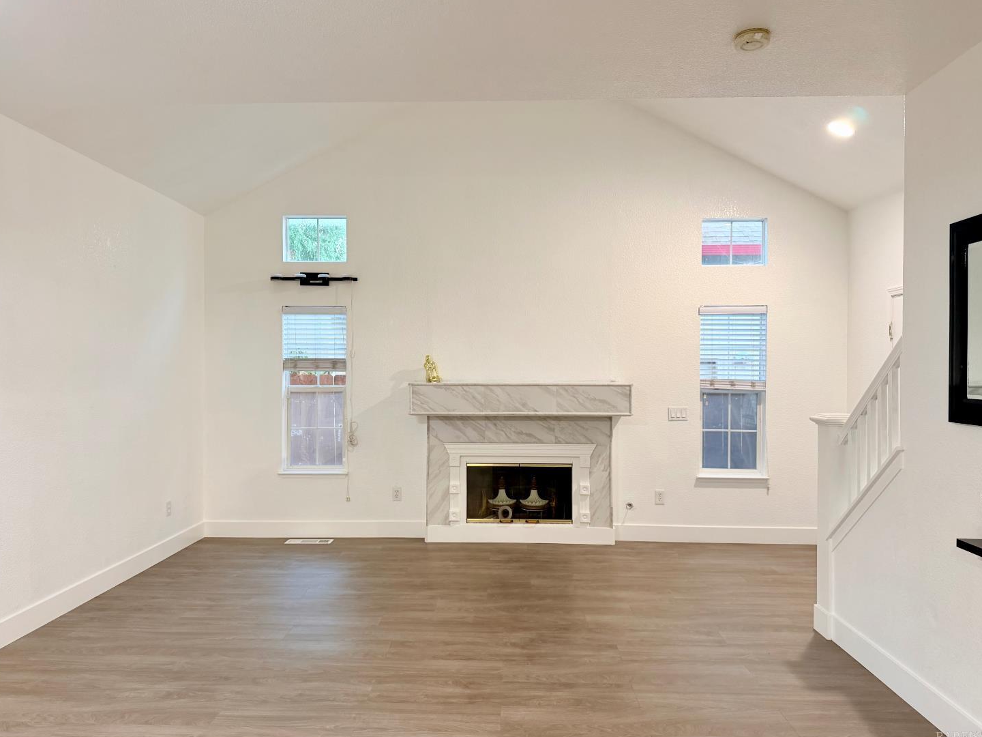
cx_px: 480
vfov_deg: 54.9
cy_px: 378
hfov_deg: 69.4
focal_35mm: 25
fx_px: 709
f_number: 1.78
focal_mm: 6.76
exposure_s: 1/61
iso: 200
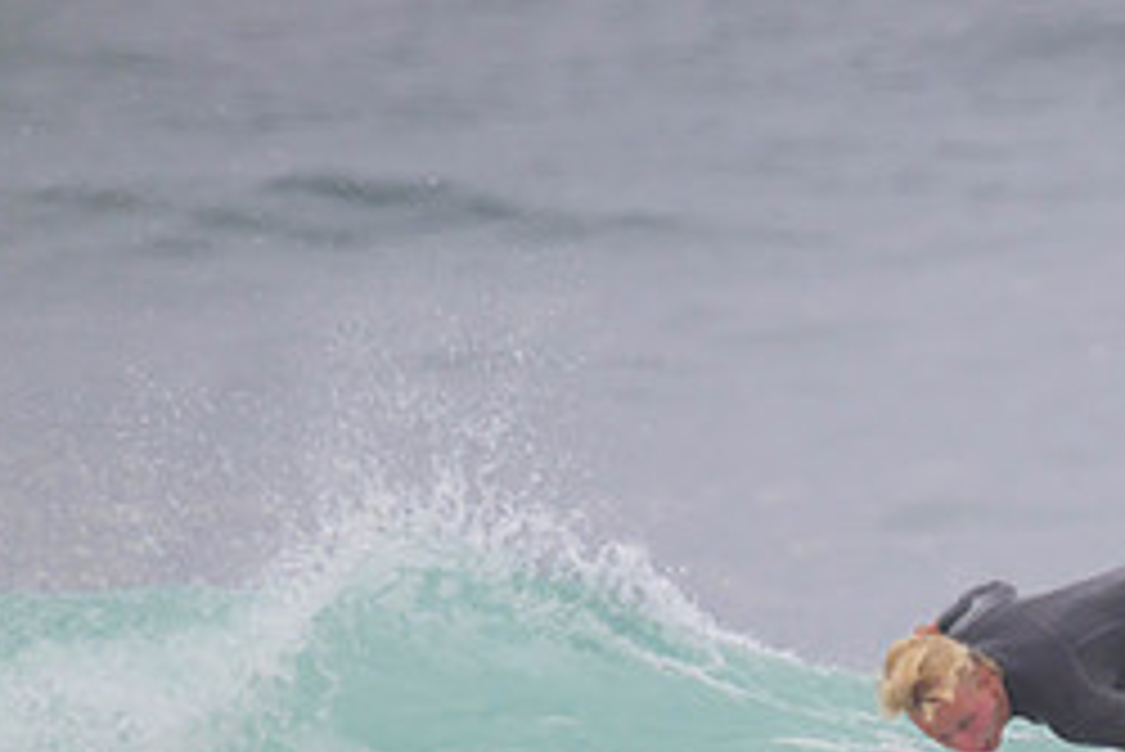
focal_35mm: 1853
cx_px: 1278
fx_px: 57937
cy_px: 862
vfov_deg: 0.7
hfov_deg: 1.1
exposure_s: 1/2000
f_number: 11
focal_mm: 800
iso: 800
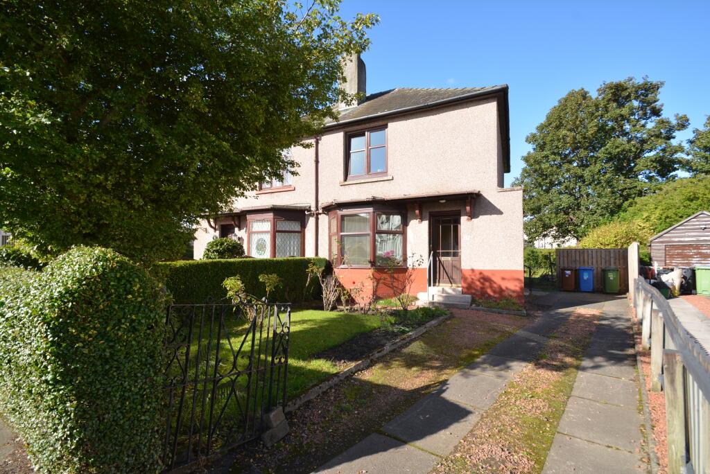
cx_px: 355
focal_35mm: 15
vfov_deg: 77.4
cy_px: 237
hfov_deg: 100.4
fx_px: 296
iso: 200
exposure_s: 1/200
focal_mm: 10
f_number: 7.1
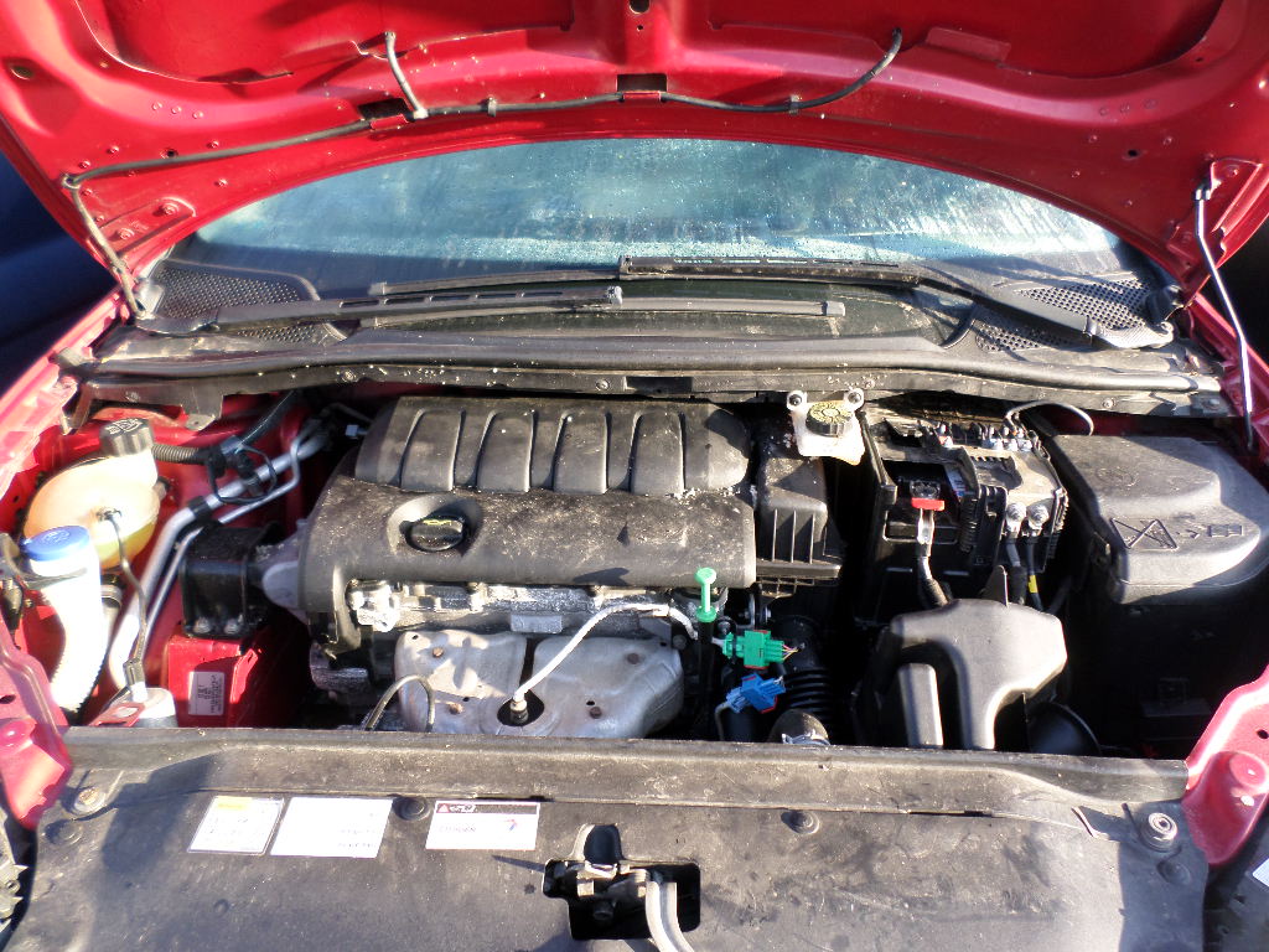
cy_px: 476
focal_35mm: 25
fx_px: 916
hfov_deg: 69.4
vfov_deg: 54.9
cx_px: 634
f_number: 2.5
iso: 80
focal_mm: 4.5
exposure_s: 1/90
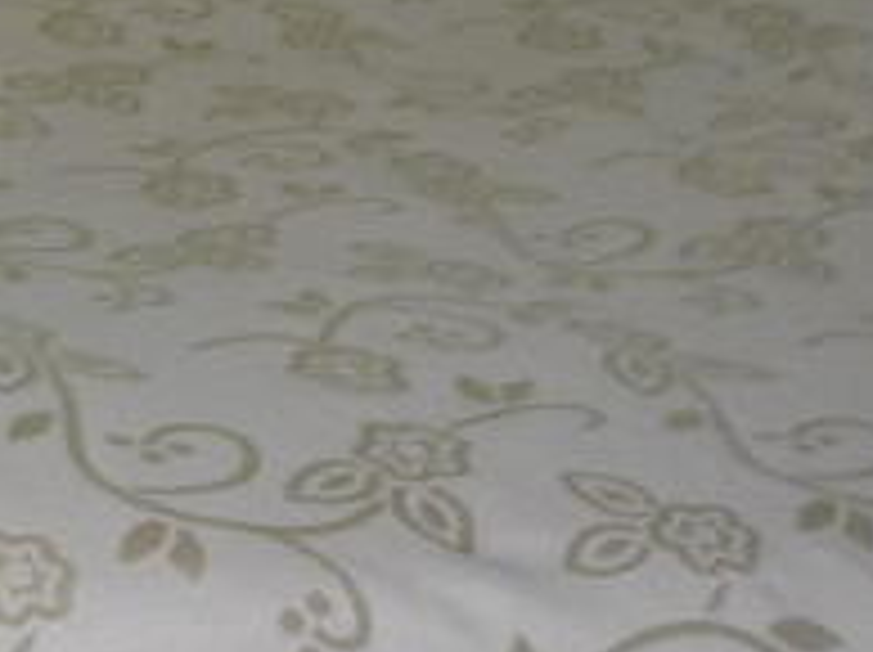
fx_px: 4257
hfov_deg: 11.3
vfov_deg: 8.7
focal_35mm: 169
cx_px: -364
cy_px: -22
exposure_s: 1/30
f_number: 3.3
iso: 100
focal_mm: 5.2
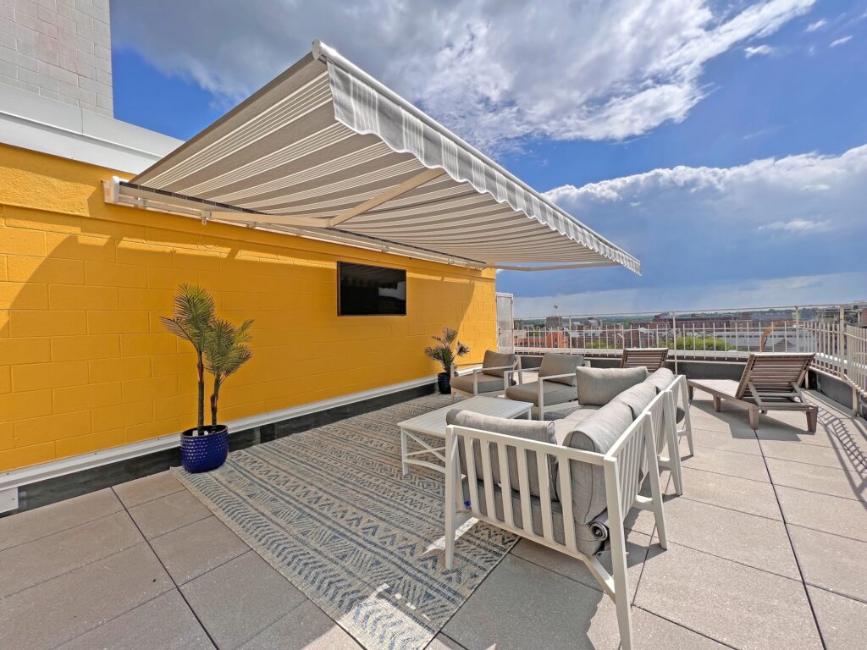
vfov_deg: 89.9
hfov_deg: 106.2
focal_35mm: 13
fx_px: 326
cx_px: 434
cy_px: 325
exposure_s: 1/1700
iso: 32
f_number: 1.8
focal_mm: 1.57
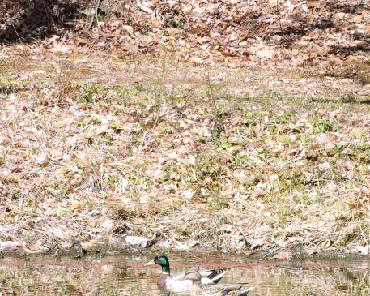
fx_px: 4312
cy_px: 304
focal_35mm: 394
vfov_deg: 3.9
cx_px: 270
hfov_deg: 4.9
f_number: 5.3
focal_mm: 32.2
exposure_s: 1/160
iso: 100
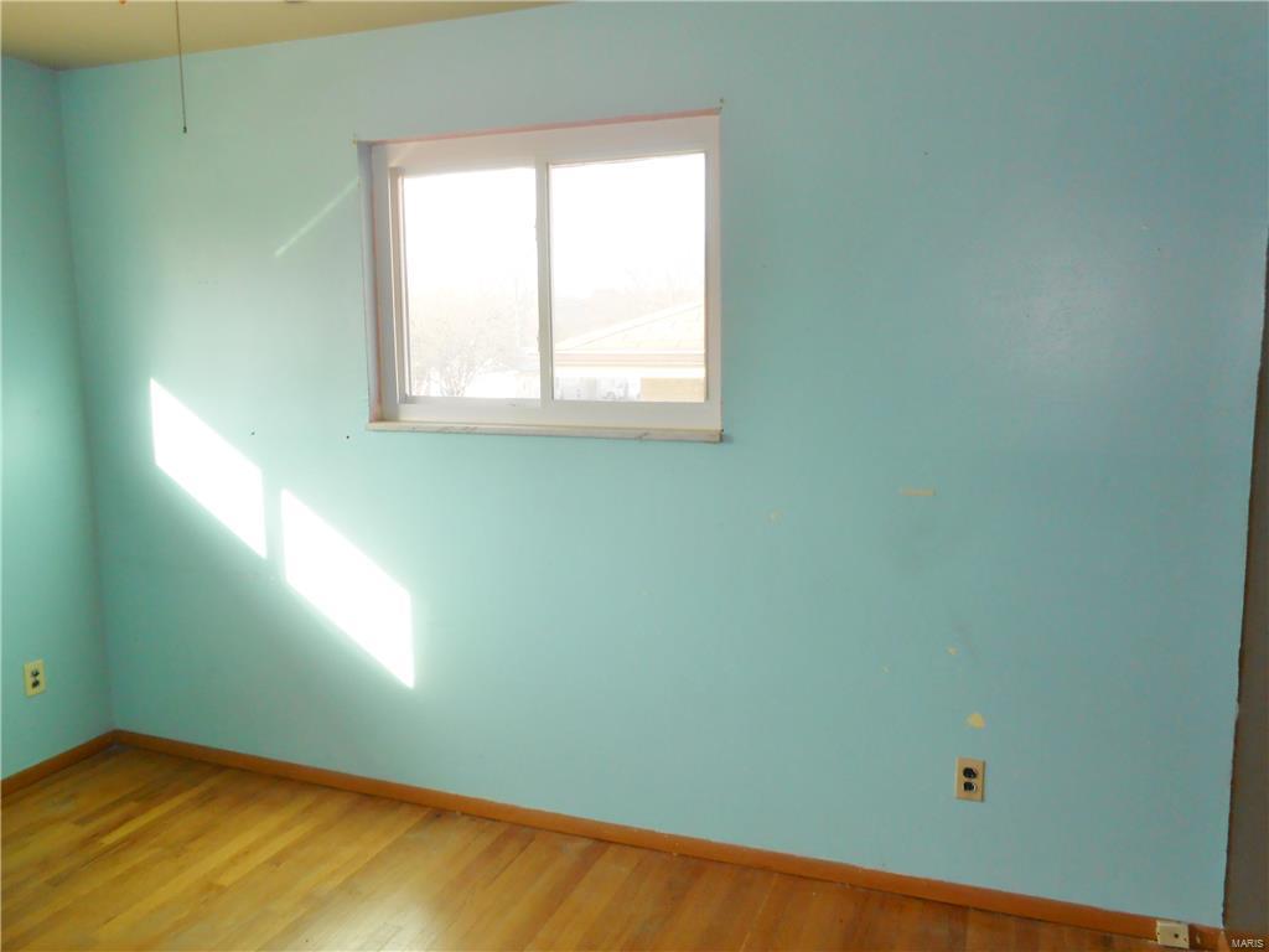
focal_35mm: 26
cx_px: 634
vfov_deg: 53.1
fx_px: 953
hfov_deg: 67.3
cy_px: 476
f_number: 3.5
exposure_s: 1/40
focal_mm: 4.6
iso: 80
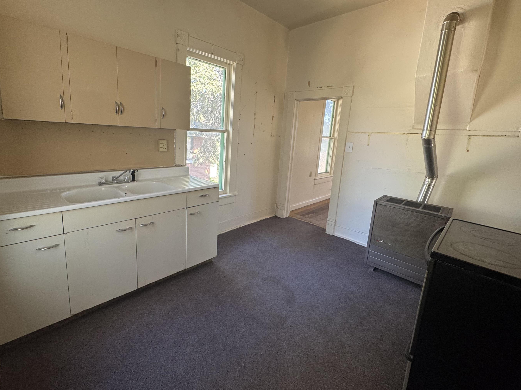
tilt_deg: -10.5
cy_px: 175
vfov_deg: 77.9
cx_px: 244
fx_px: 241
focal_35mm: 16
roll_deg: -3.3
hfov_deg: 94.4
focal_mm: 2.22
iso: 160
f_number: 2.2
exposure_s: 1/99
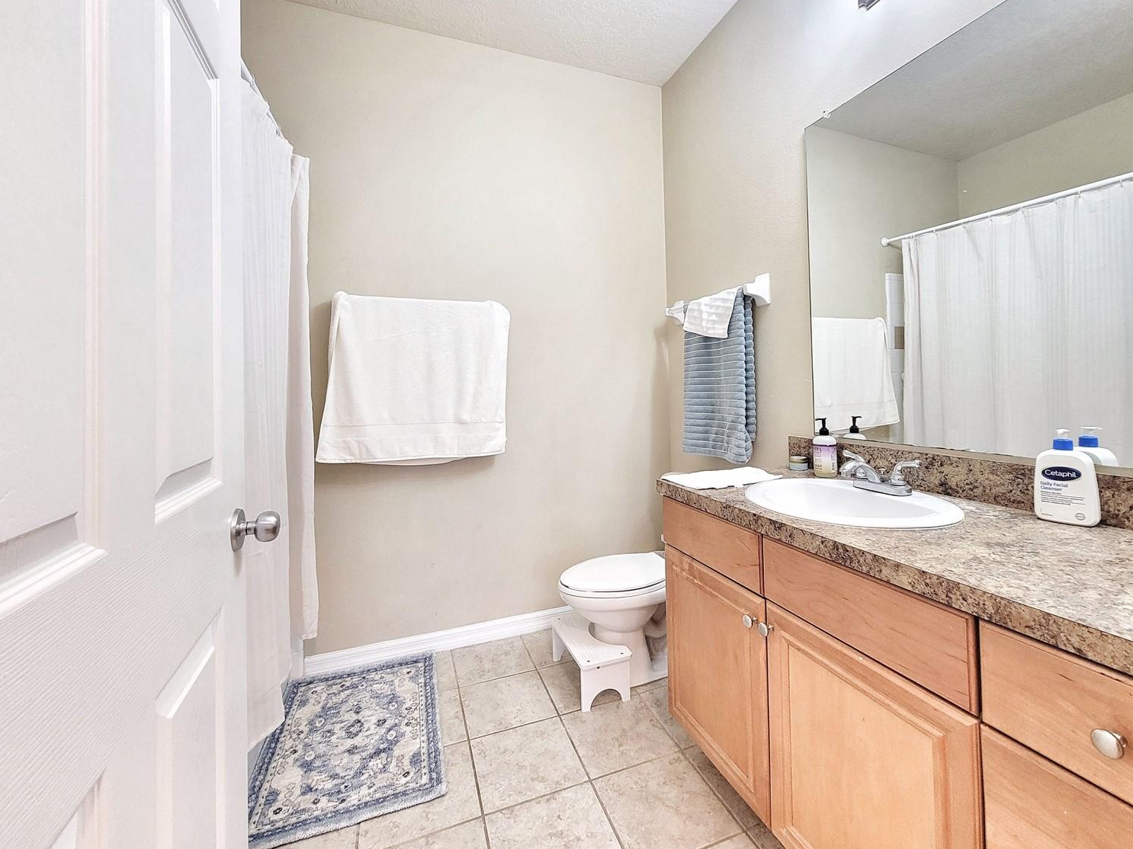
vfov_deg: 85.6
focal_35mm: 14
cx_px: 596
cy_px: 413
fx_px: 458
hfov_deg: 102.0
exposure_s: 1/60
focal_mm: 2.2
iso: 250
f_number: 2.2
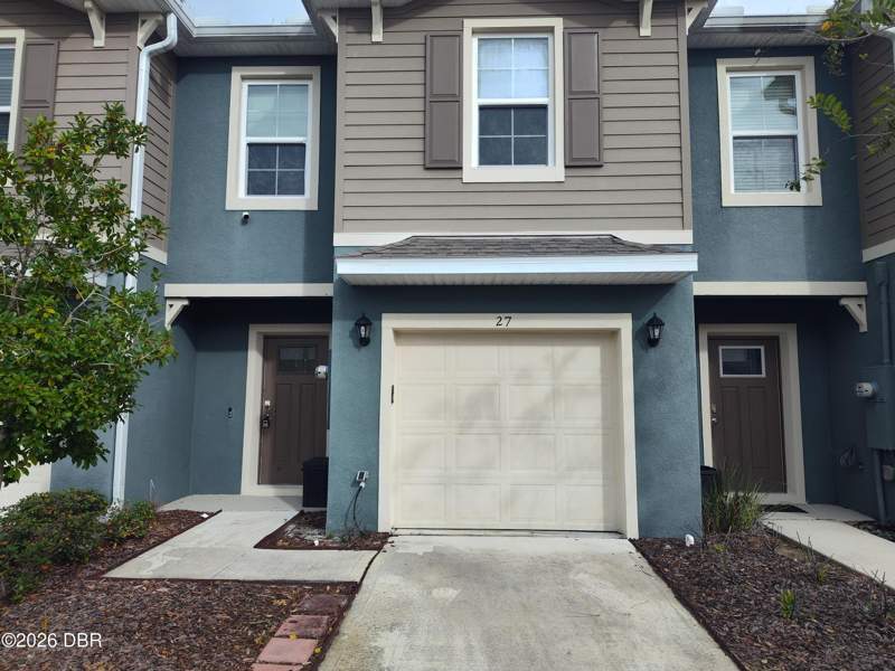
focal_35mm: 23
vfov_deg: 58.9
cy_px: 336
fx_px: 595
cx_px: 448
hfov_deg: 73.9
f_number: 1.8
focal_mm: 5.56
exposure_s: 1/1042
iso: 100
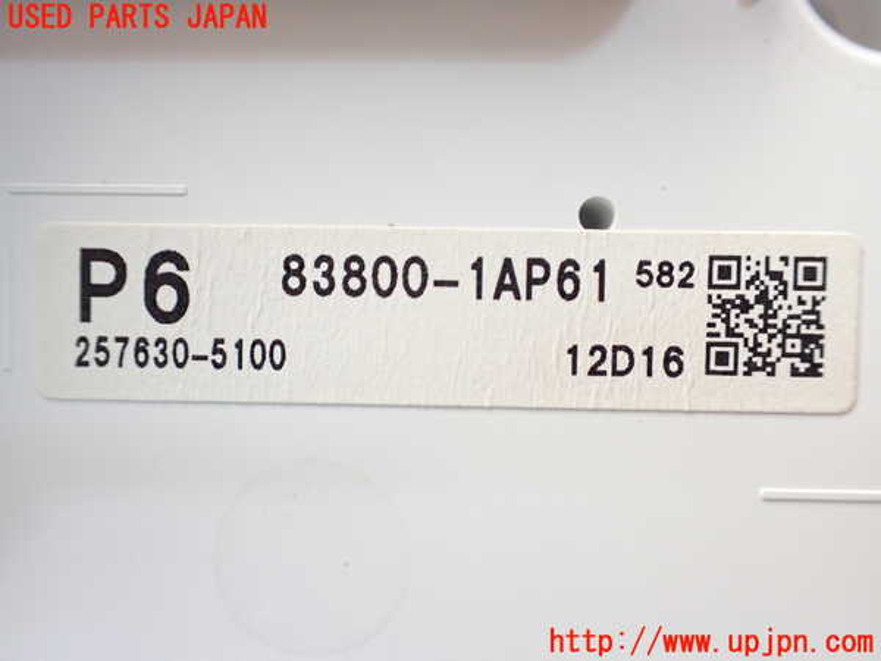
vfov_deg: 46.8
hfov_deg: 60.0
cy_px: 330
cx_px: 440
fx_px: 764
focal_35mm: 30
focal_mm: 5.4
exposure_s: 1/125
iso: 500
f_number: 2.3
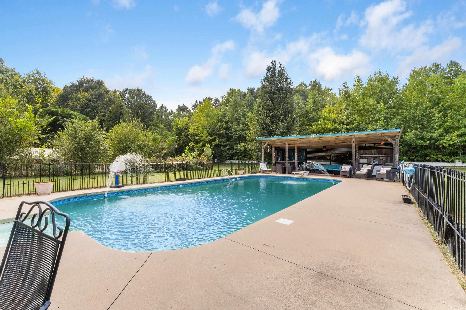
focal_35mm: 15
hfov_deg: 100.4
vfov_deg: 77.3
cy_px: 155
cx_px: 233
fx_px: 194
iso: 250
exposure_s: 1/60
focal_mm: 10
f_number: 9
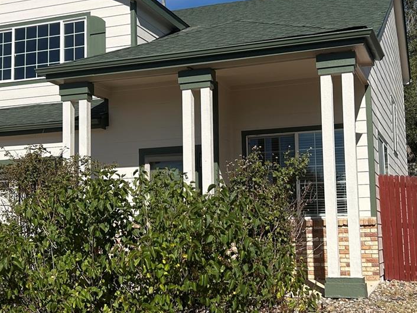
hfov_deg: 36.2
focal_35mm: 53
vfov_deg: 27.5
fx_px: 639
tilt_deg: +1.0
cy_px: 159
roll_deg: +1.0
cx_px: 198
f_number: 1.5
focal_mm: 5.7
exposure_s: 1/6579
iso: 50
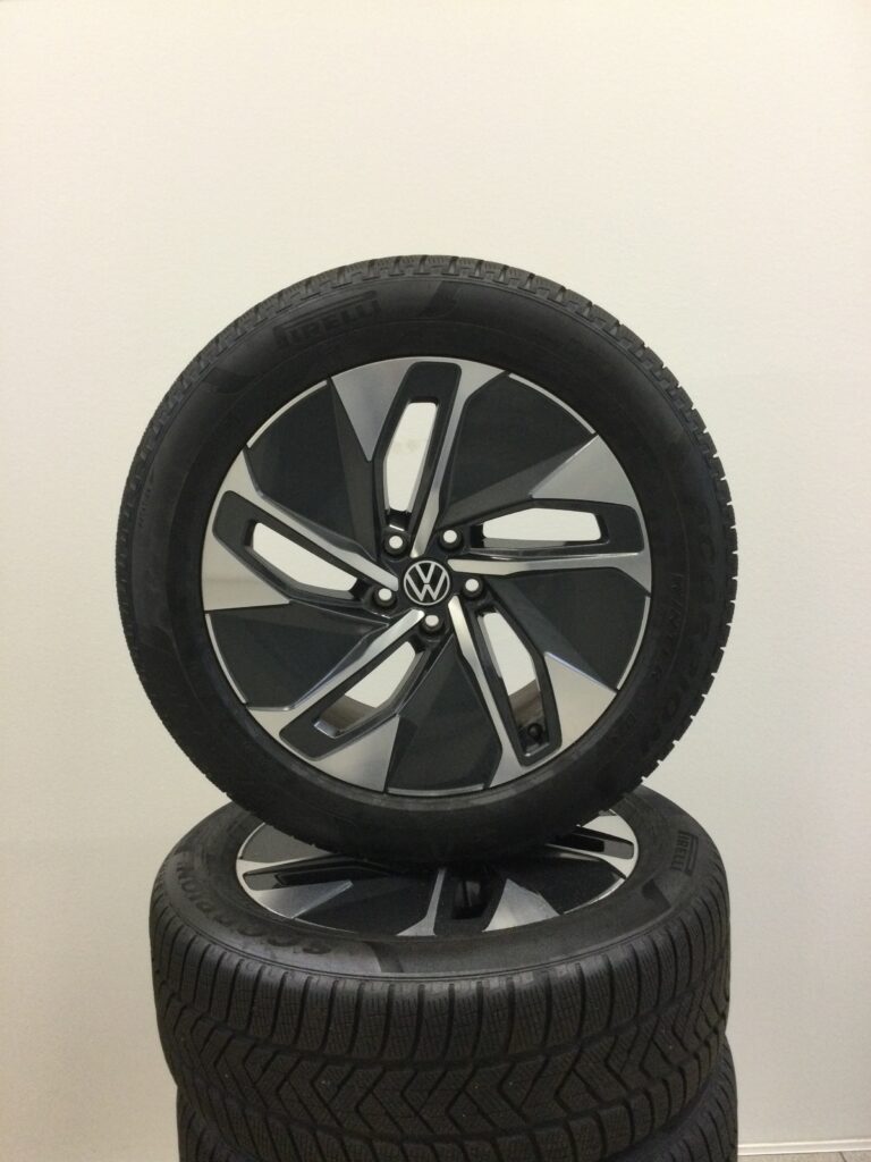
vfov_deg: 58.4
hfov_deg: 45.4
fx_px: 1040
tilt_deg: -10.6
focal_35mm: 31
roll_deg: +3.9
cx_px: 436
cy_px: 581
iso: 160
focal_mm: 3.3
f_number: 2.4
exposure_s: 1/33
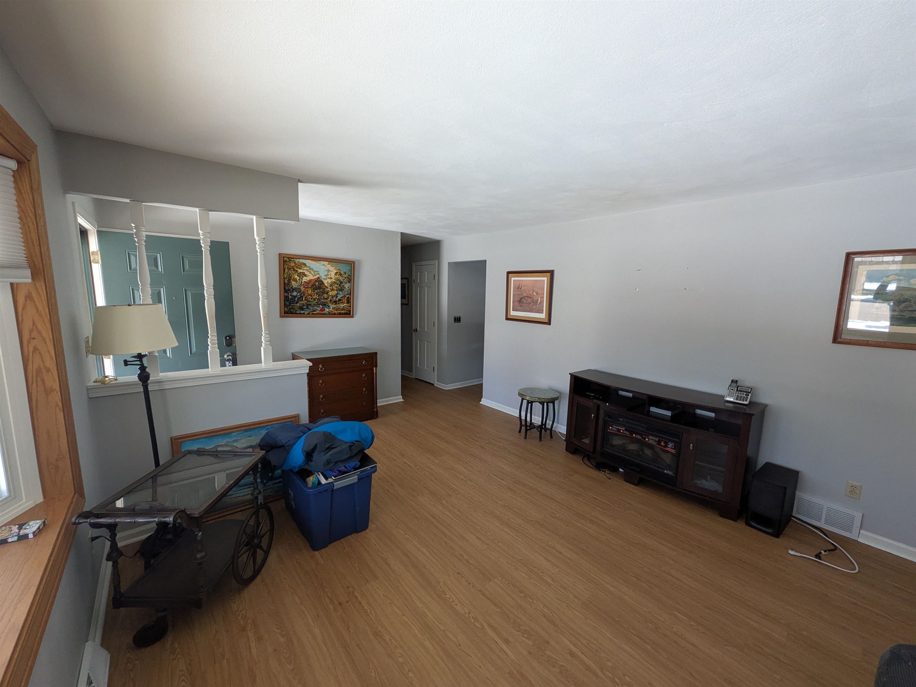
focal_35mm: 14
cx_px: 458
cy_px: 344
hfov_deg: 102.1
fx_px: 370
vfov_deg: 85.7
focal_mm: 1.83
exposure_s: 1/60
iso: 80
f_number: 2.2
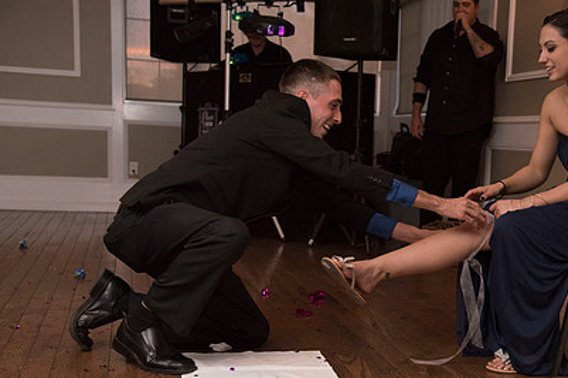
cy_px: 244
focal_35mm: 55
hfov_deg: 35.8
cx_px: 390
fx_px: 867
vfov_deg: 24.5
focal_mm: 38
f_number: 4
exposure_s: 1/200
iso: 2000
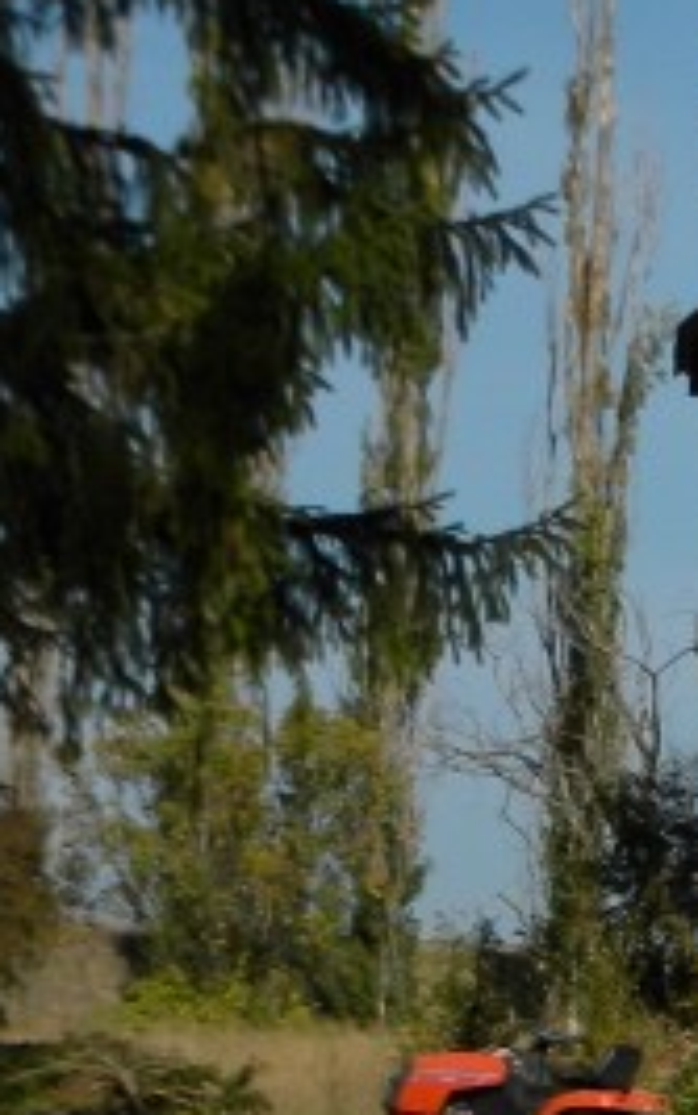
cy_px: 777
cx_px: 1530
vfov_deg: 12.3
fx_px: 5171
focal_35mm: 170
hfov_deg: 7.3
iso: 80
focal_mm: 8.6
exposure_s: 1/412
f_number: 7.8
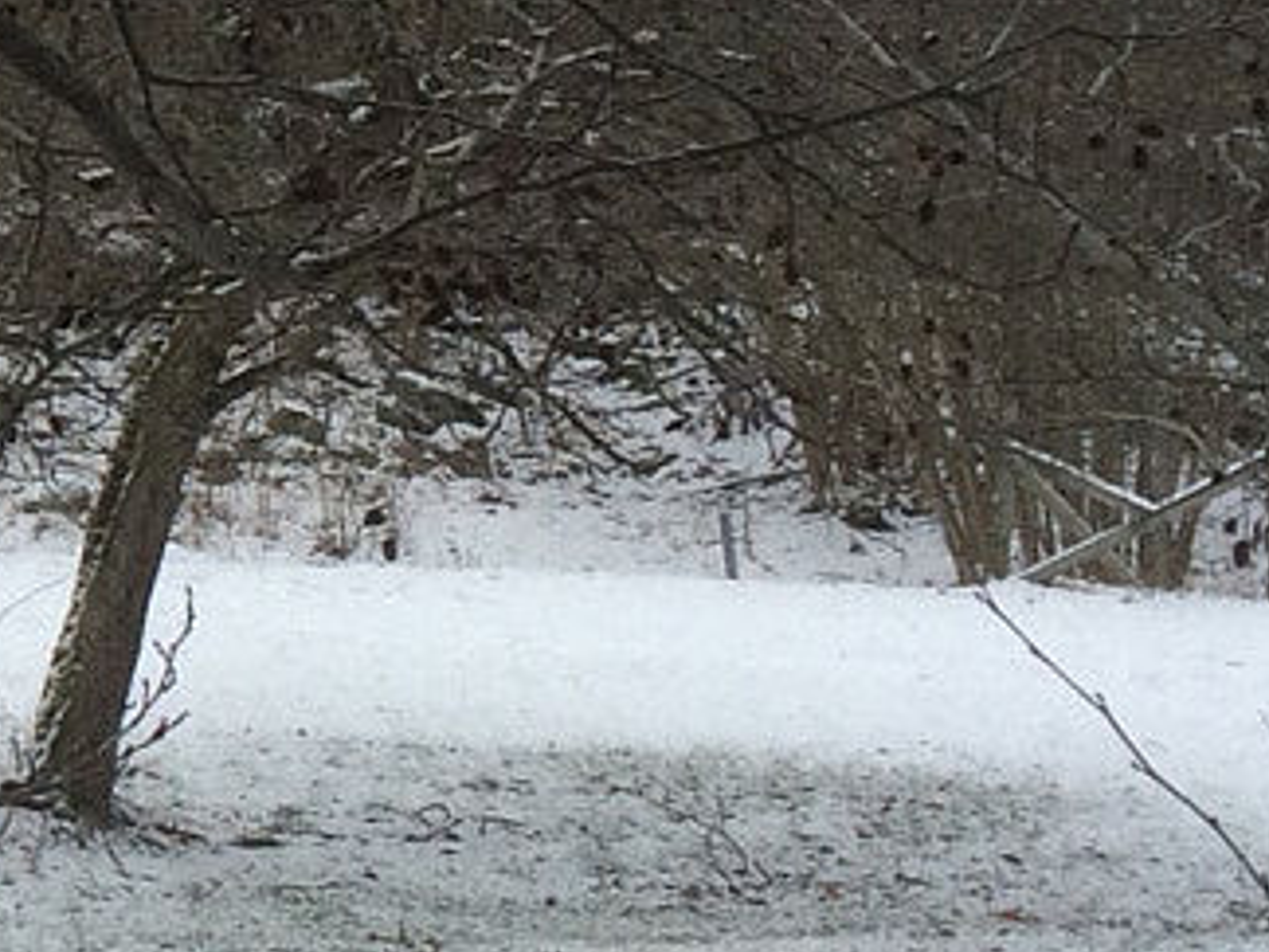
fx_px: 5242
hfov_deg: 12.4
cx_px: -1124
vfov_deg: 10.2
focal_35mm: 143
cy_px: -176
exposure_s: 1/128
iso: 32
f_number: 2.2
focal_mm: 4.15
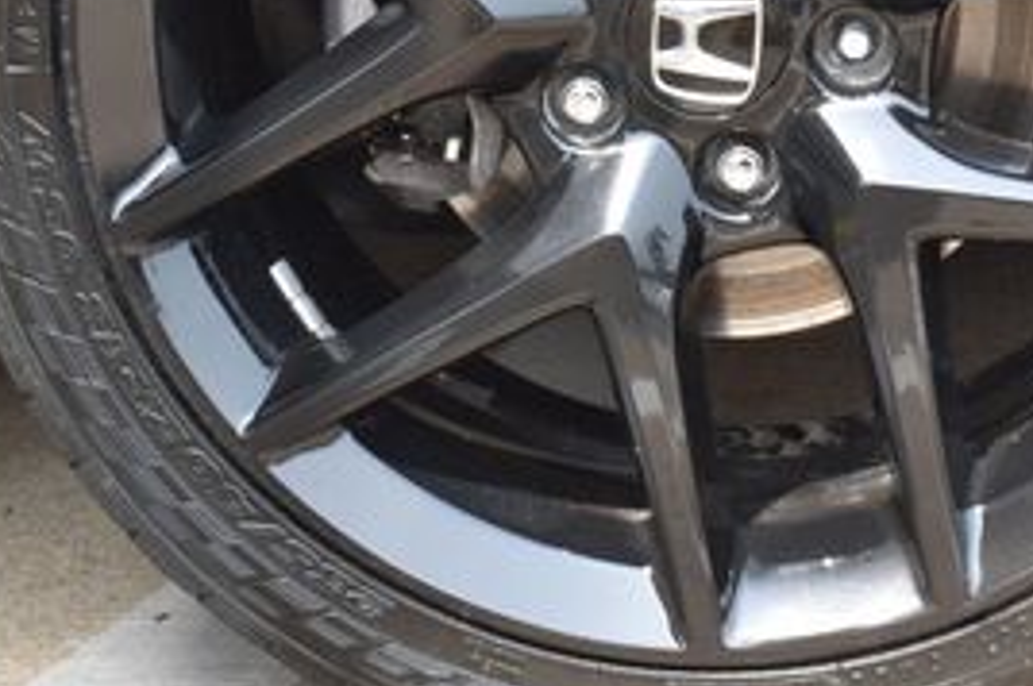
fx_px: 3496
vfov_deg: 11.1
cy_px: -27
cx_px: 748
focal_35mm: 122
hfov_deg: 16.7
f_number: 9
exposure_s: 1/125
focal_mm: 34
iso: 400
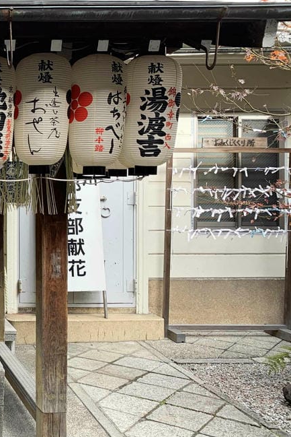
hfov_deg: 23.2
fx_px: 606
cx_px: -112
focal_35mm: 50
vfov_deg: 39.5
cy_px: 196
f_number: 1.8
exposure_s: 1/122
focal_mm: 4.25
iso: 32
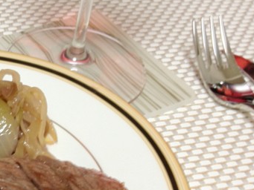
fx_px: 602
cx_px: -25
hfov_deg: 22.5
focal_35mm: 82
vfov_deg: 17.5
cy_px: 197
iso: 80
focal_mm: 4.28
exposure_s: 1/20
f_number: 2.4
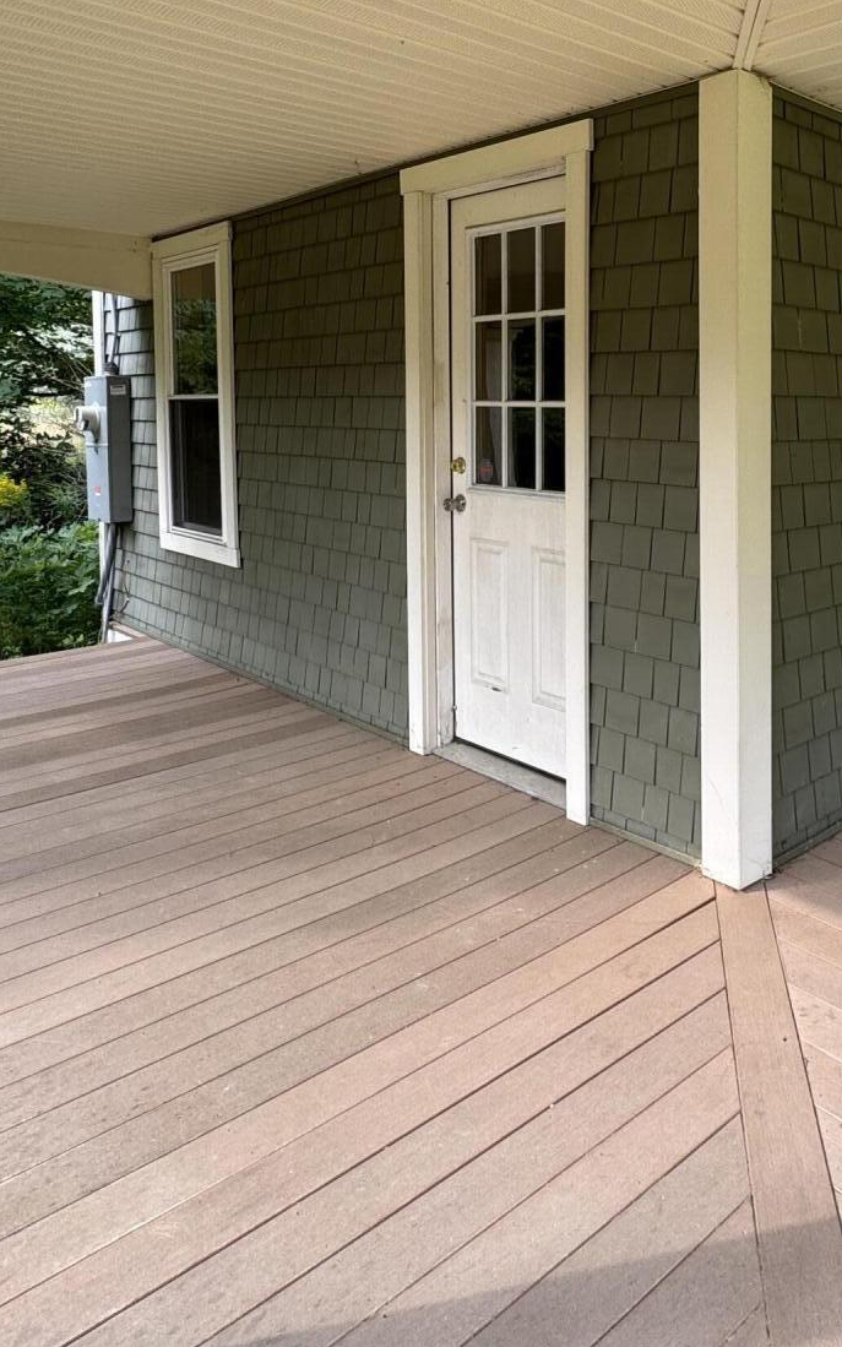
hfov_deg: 43.0
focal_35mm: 27
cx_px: 718
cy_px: 465
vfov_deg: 66.8
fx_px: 991
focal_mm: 2.22
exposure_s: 1/185
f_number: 2.2
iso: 40
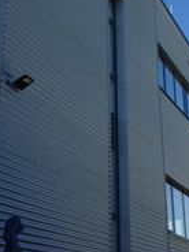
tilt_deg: +23.9
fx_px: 590
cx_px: 131
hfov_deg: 18.1
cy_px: 38
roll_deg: +0.1
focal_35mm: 81
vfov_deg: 23.6
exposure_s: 1/1153
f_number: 2.4
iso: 50
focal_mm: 4.12
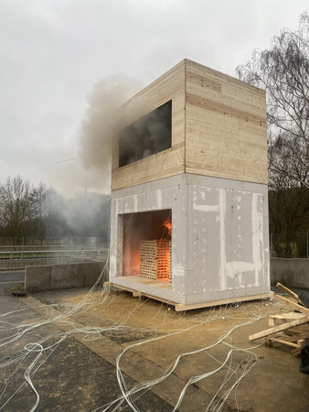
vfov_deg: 67.3
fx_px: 309
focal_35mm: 26
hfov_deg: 53.1
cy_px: 206
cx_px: 154
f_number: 1.8
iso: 32
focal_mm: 4.25
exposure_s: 1/140
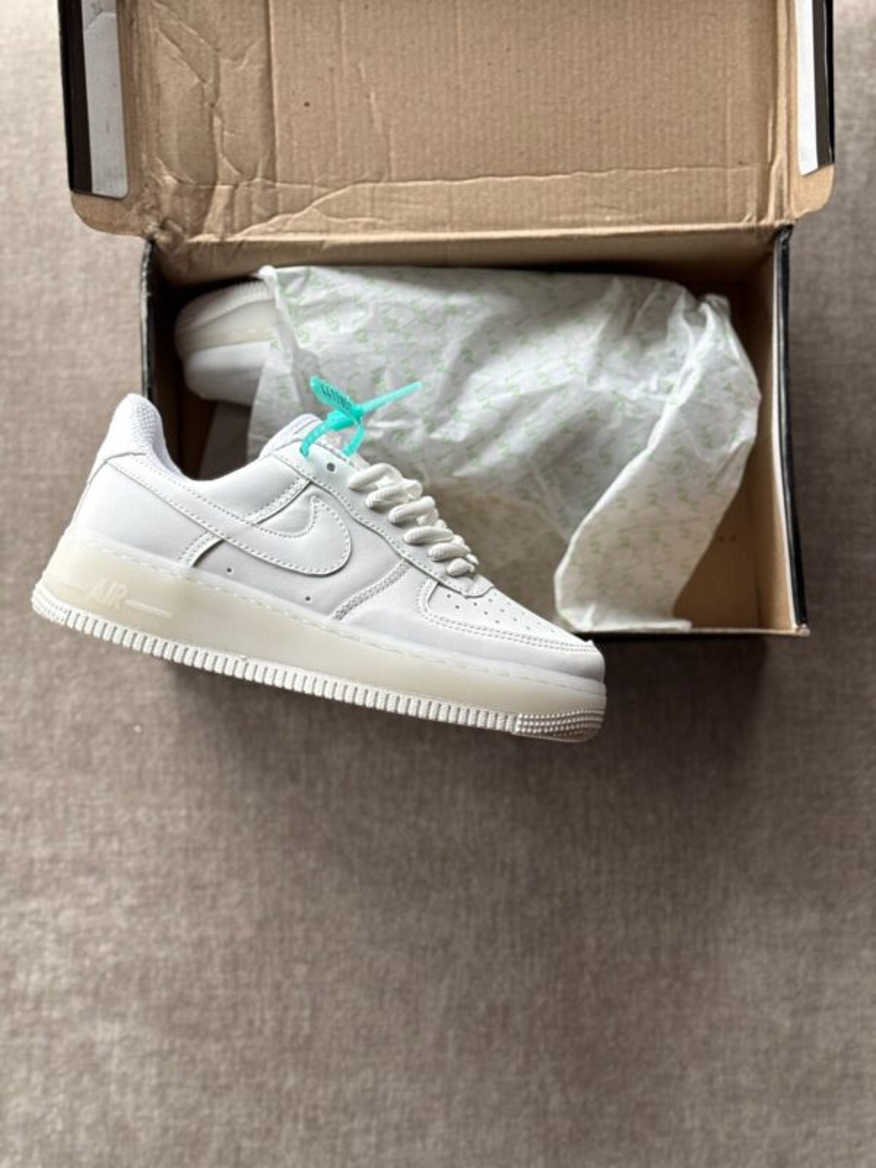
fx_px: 1620
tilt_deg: -85.8
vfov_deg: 39.7
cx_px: 438
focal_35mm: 48
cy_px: 584
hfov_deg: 30.3
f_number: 1.78
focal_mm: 6.76
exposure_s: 1/71
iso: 100
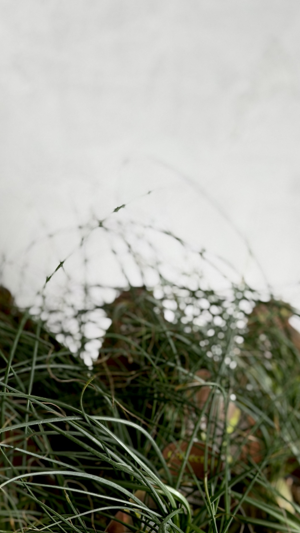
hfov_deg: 10.7
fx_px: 1598
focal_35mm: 113
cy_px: 506
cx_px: 88
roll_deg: +1.8
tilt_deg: -13.4
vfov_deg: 18.5
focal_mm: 6.76
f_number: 1.78
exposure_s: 1/192
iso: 50
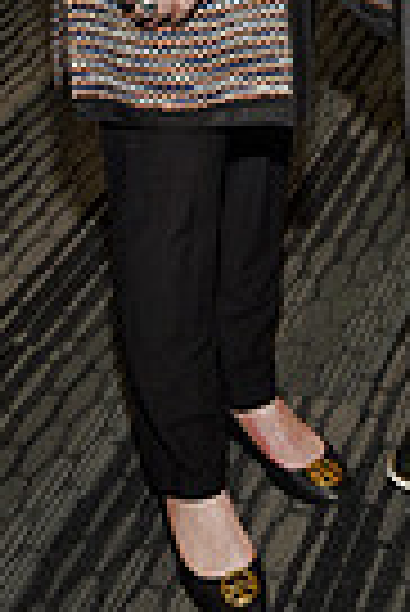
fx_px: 1636
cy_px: -270
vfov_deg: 19.0
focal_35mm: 96
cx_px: 369
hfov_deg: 14.1
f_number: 5
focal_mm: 29
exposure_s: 1/60
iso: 200
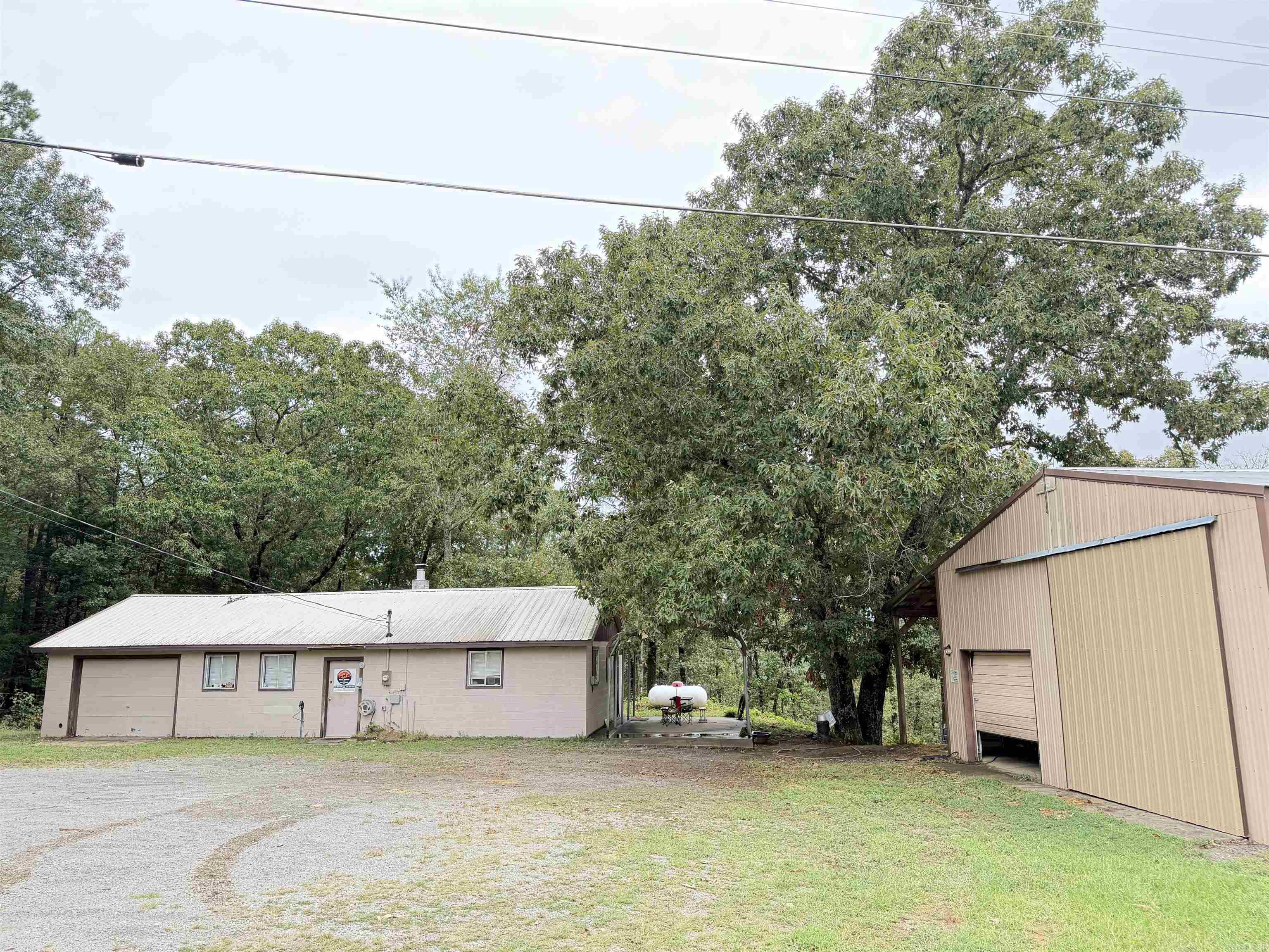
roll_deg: +1.0
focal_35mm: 24
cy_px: 476
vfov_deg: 56.8
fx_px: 880
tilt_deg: +10.2
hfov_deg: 71.6
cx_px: 634
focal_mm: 6.76
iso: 100
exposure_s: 1/504
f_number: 1.78
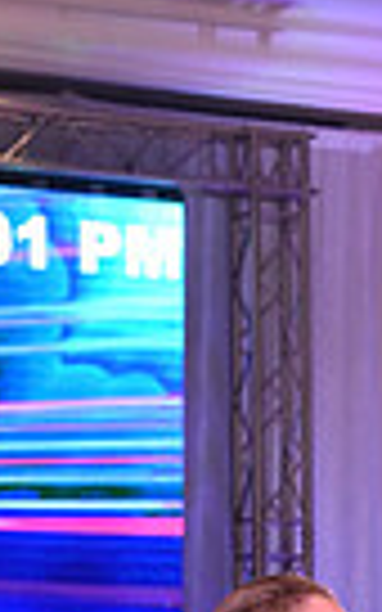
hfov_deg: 4.5
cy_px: 1012
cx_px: 699
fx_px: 4781
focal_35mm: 287
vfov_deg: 7.2
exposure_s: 1/320
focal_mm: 66
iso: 2500
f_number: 6.3
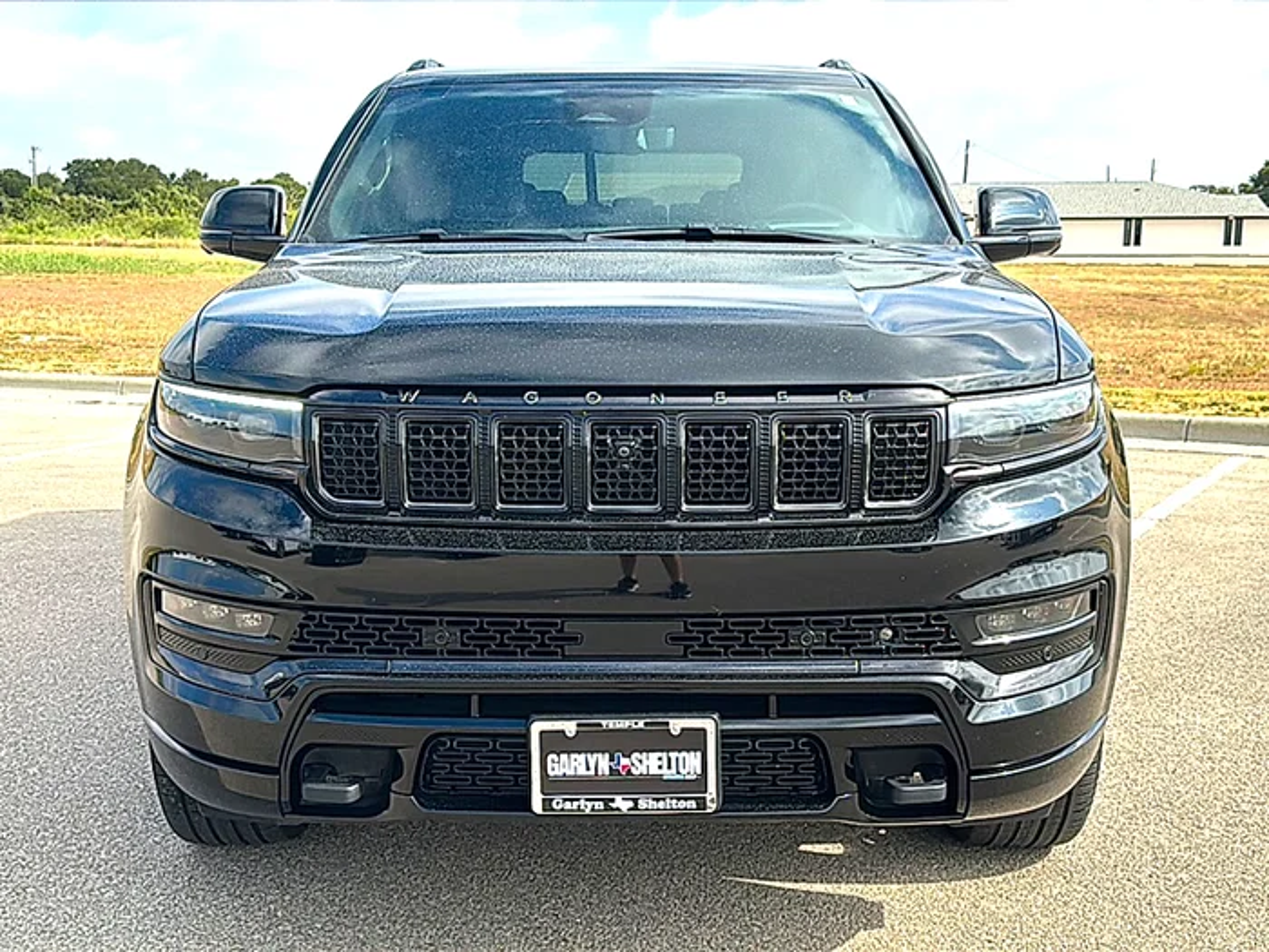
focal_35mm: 37
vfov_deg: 38.7
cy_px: 476
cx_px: 634
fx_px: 1356
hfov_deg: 50.1
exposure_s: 1/2817
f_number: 1.78
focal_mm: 6.86
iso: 80
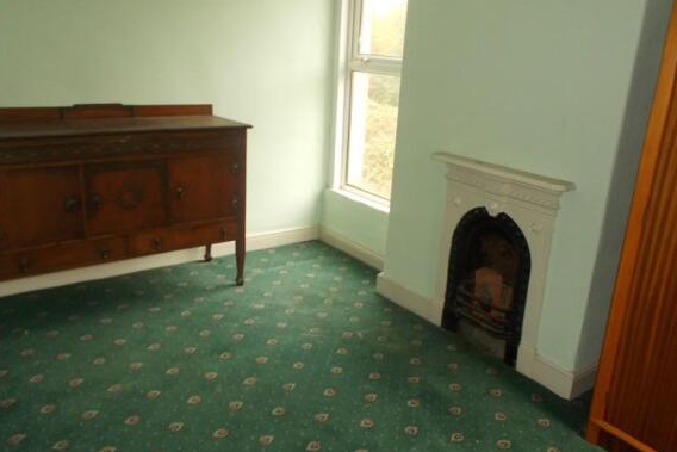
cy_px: 205
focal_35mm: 32
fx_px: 602
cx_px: 337
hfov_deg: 58.7
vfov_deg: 41.1
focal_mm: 5.3
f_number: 3.4
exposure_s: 1/25
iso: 200
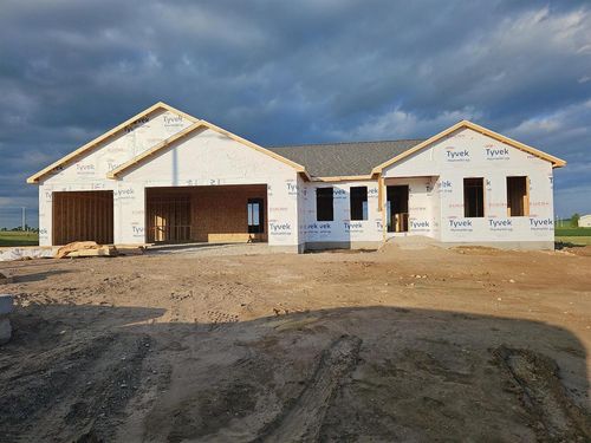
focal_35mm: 23
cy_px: 222
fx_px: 393
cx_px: 296
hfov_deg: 73.9
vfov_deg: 58.9
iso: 50
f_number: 1.7
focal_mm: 6.3
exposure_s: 1/885
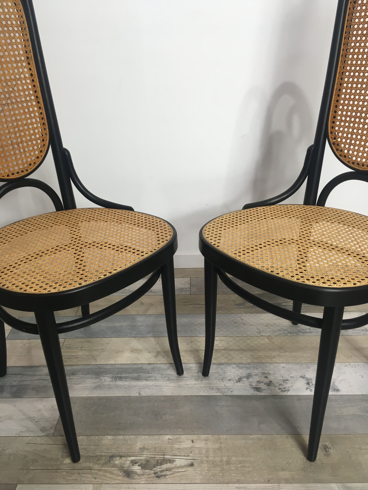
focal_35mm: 29
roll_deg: +0.5
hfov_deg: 48.2
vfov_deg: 61.7
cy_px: 245
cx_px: 184
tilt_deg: -26.3
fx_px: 411
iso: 25
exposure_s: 1/33
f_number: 2.2
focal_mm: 4.15
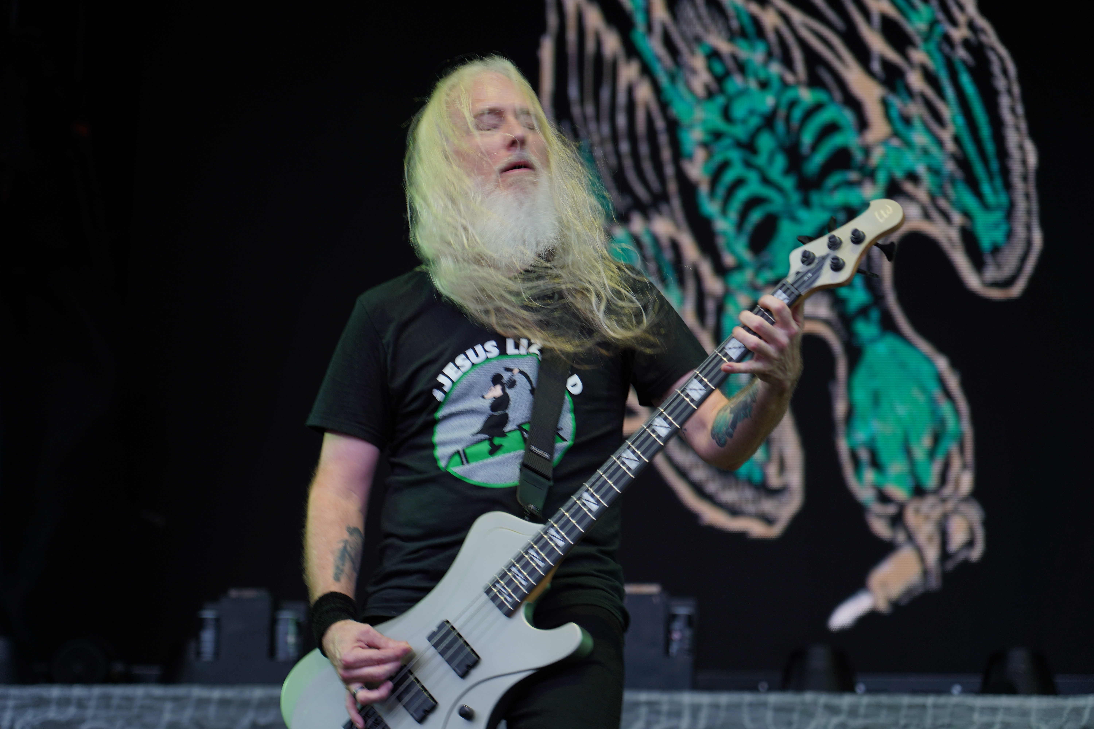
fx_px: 3191
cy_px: 364
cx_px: 547
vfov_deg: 13.0
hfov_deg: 19.5
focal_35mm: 105
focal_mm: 105
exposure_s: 1/125
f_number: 4
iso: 125
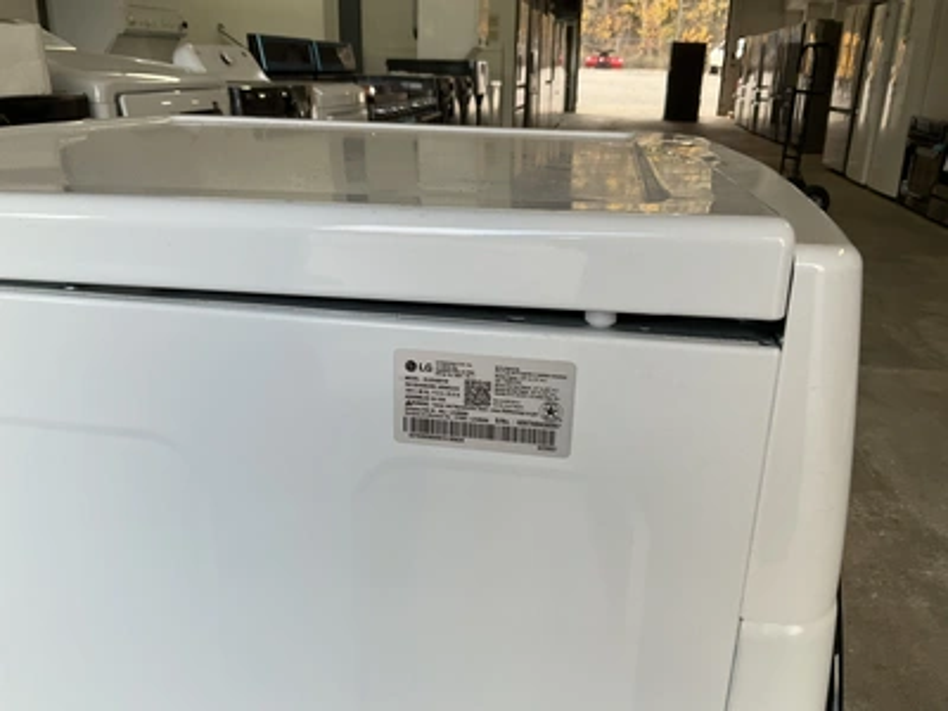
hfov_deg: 61.7
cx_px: 474
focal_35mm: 29
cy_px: 356
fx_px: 794
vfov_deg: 48.2
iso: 64
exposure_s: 1/120
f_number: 1.8
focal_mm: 3
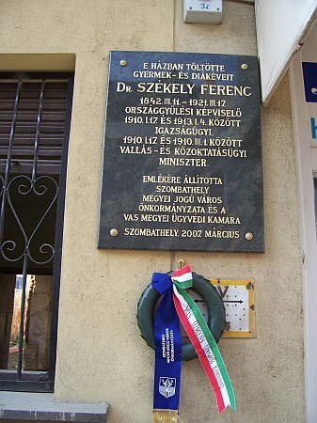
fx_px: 416
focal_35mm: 34
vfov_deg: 54.0
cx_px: 158
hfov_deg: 41.8
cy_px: 212
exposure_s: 1/250
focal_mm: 5.6
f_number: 2.7
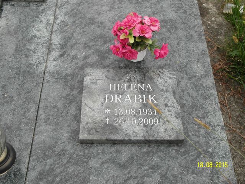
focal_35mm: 42
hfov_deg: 44.8
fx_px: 297
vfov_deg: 34.3
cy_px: 92
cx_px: 122
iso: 100
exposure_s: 1/90
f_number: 3.8
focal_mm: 9.1
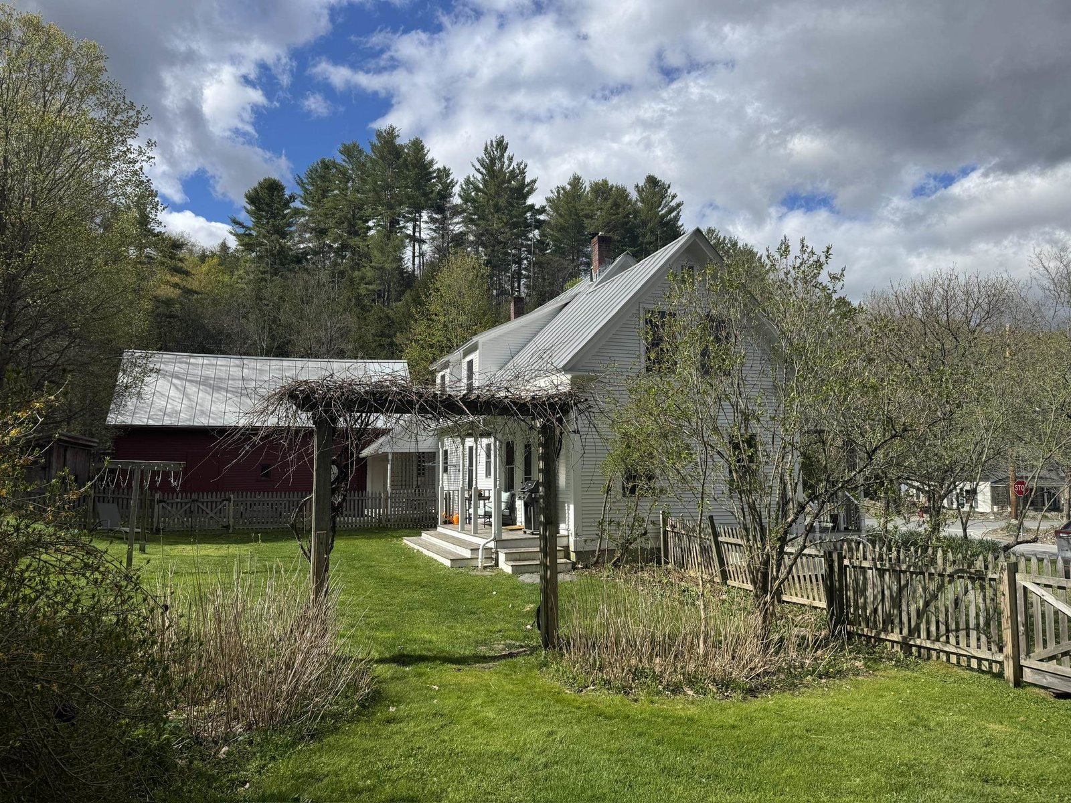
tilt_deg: +1.7
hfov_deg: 71.6
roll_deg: +1.2
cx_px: 536
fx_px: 743
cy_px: 402
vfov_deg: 56.8
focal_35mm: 24
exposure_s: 1/5348
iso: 80
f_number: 1.78
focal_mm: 6.76
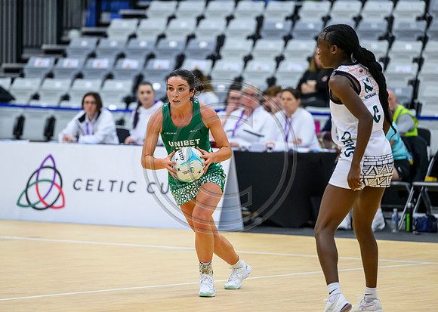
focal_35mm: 233
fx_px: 2901
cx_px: 180
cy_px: 144
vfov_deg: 6.2
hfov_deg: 8.6
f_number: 3.2
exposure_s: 1/1000
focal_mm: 200
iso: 4000
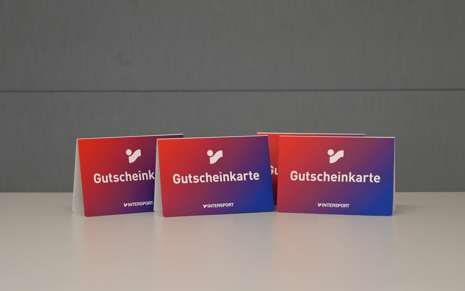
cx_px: 234
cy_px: 136
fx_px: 976
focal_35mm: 77
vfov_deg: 16.9
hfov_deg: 26.8
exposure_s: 1/80
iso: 720
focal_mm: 50
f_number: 6.3
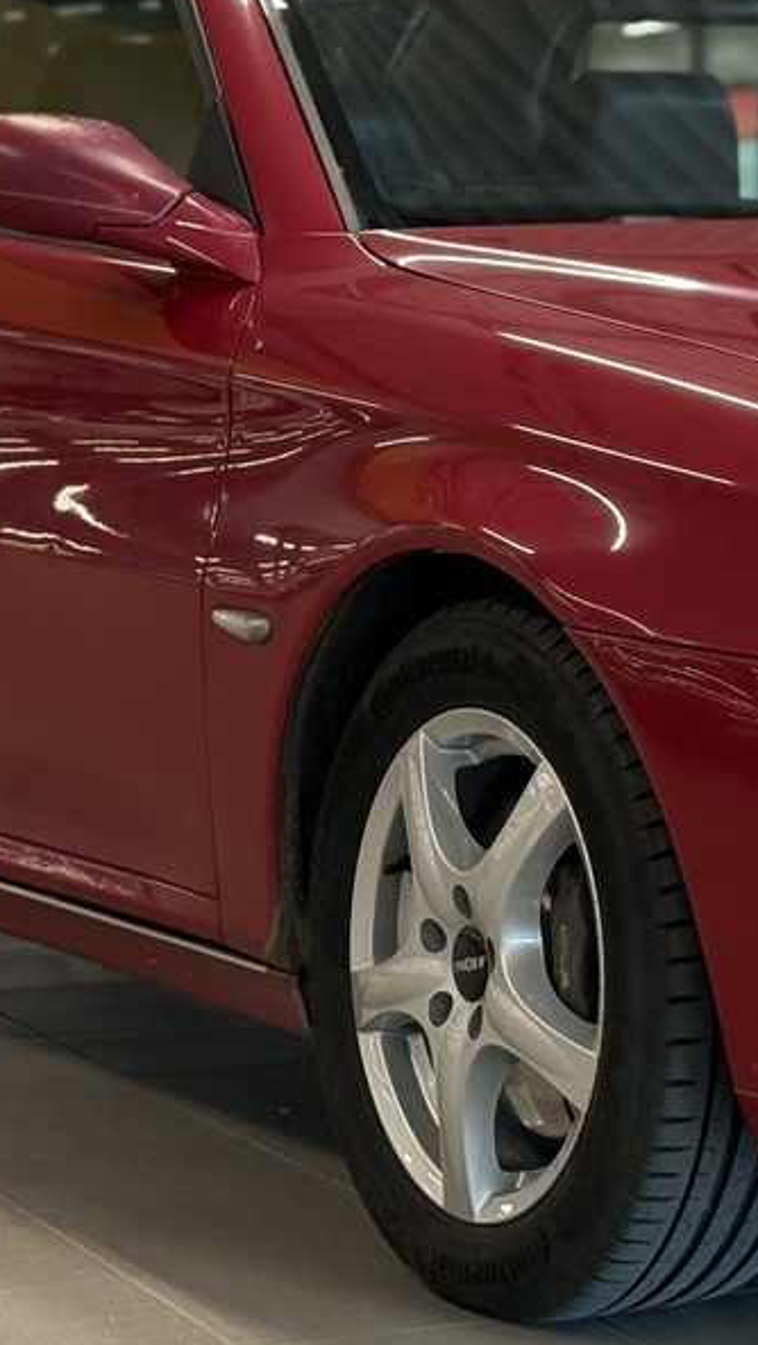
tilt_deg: -1.4
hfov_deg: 9.4
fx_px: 4533
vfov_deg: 16.8
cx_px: 883
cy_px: 401
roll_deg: -0.9
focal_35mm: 127
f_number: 1.78
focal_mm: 6.76
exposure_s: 1/123
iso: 200
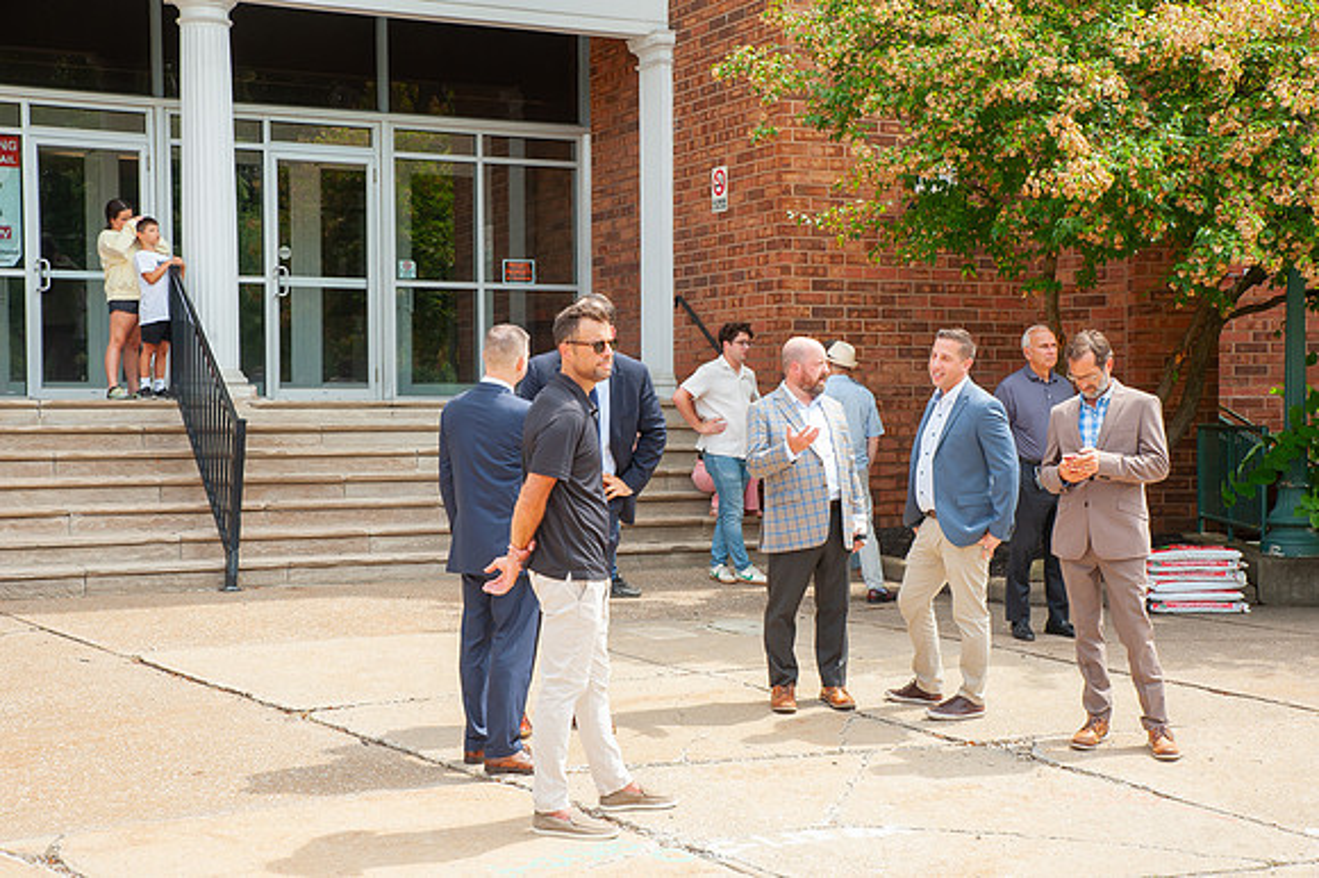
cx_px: 660
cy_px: 439
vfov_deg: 24.6
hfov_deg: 36.3
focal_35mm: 55
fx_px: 2014
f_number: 11
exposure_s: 1/200
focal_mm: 55
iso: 400
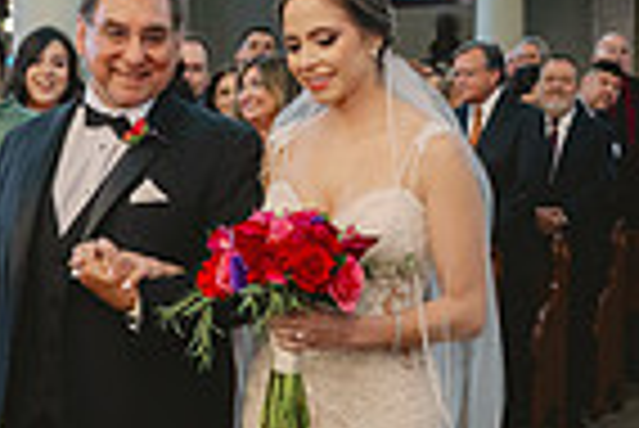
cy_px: 329
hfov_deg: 18.6
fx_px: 1919
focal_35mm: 108
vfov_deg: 12.7
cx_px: 86
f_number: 2.8
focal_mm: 26.5
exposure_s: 1/250
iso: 2000
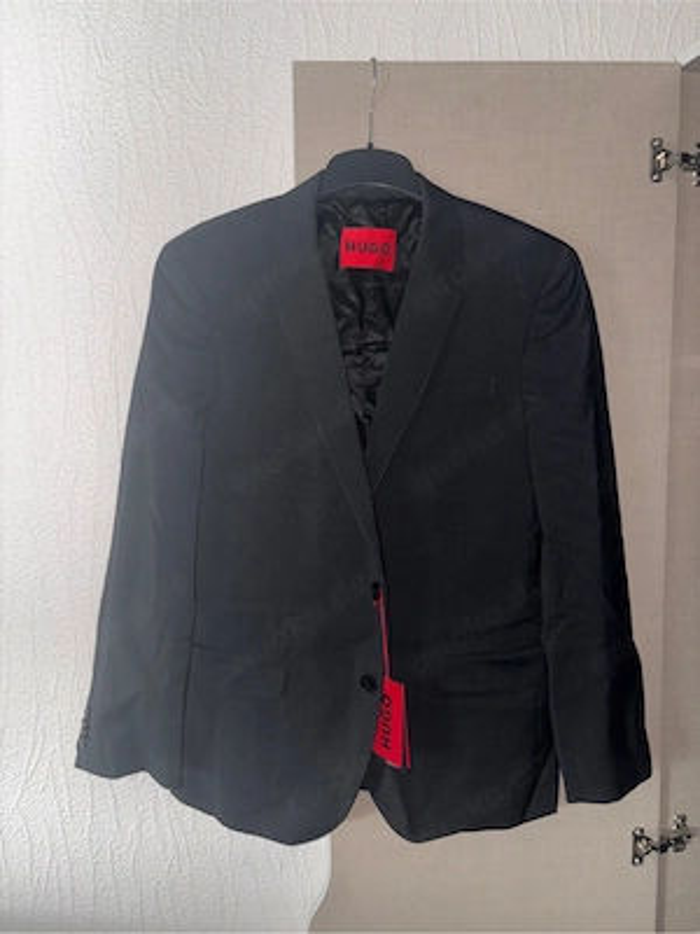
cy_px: 467
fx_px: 701
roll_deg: -0.4
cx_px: 350
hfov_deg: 53.1
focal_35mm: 26
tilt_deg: -4.3
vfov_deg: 67.3
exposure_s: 1/12
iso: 80
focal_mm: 5.96
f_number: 1.6
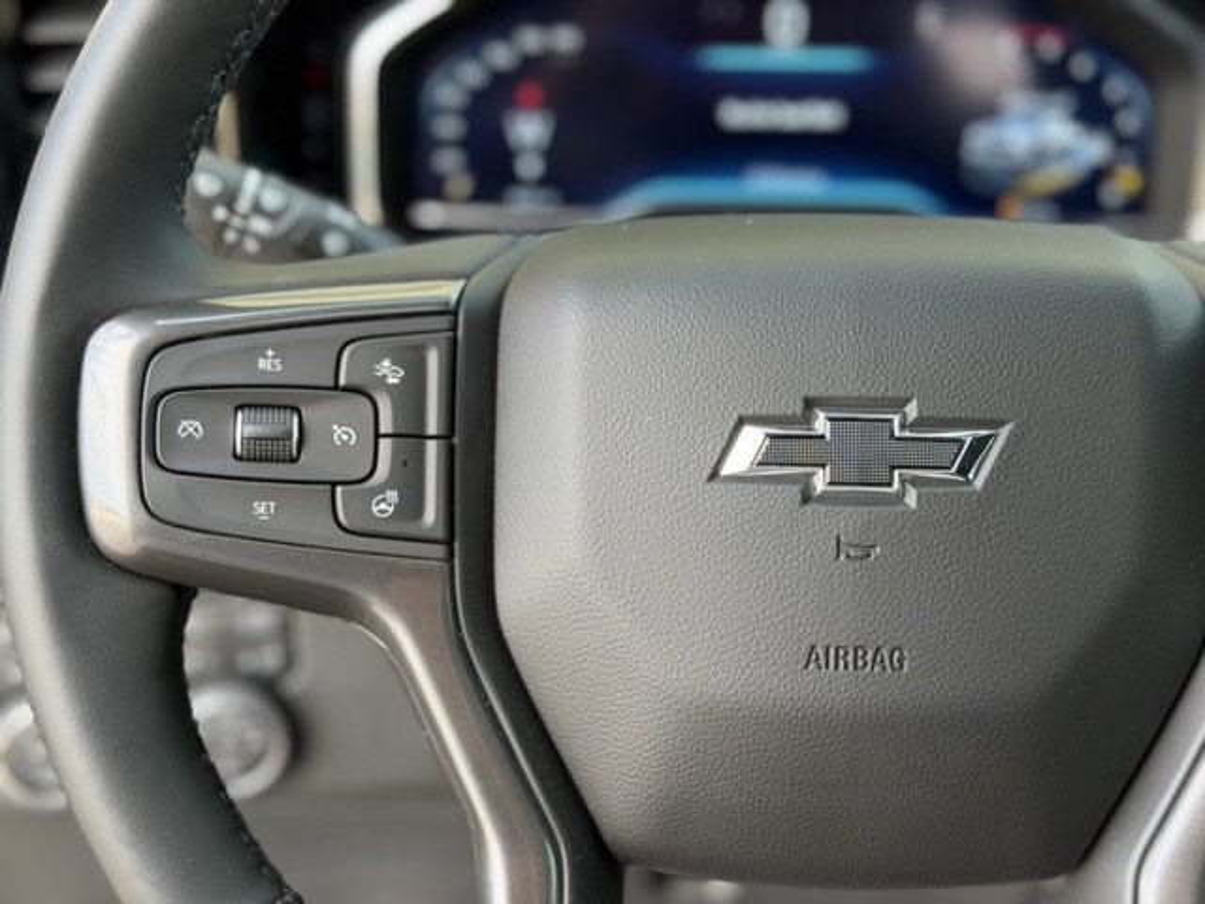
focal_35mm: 48
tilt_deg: -23.6
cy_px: 452
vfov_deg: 30.3
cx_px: 602
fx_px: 1671
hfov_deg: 39.7
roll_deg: +0.2
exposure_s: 1/164
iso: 80
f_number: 1.78
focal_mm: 6.76
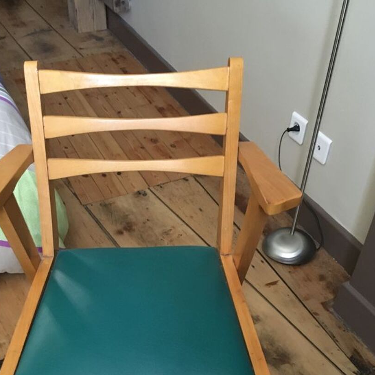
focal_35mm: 42
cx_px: 158
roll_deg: -1.1
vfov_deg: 38.3
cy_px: 307
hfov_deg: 39.9
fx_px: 515
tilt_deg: -44.7
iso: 400
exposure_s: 1/17
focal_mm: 4.15
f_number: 2.2
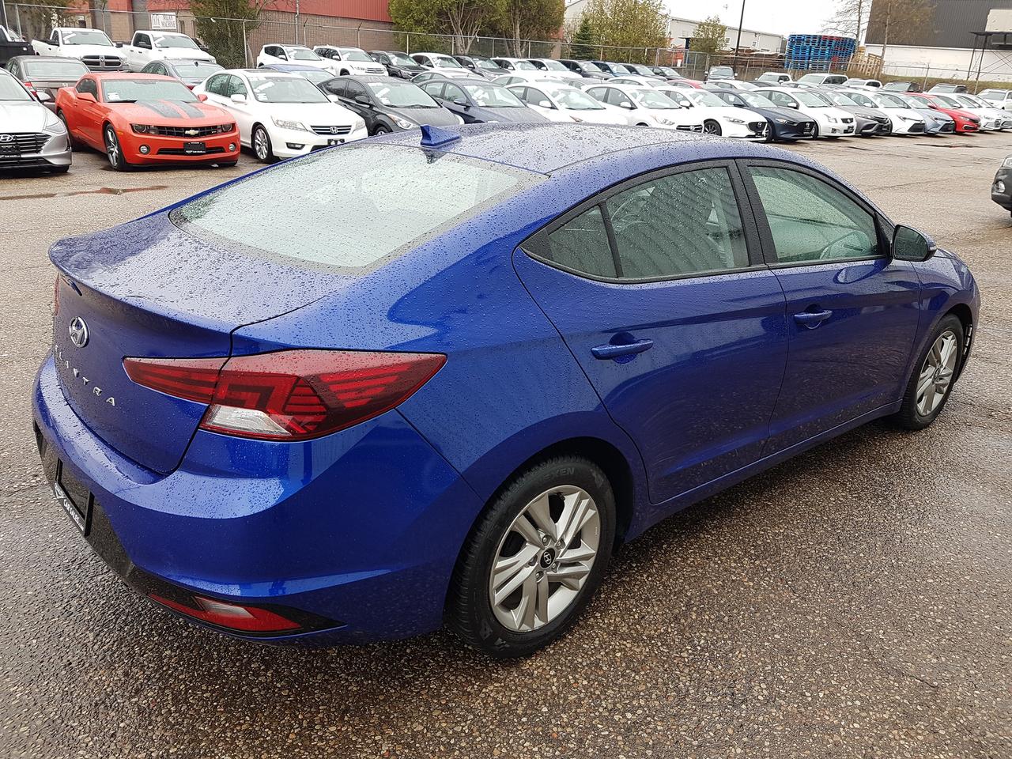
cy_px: 380
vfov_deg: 53.1
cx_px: 506
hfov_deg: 67.3
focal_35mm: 26
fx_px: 760
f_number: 1.7
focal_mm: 4.2
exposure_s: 1/216
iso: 40
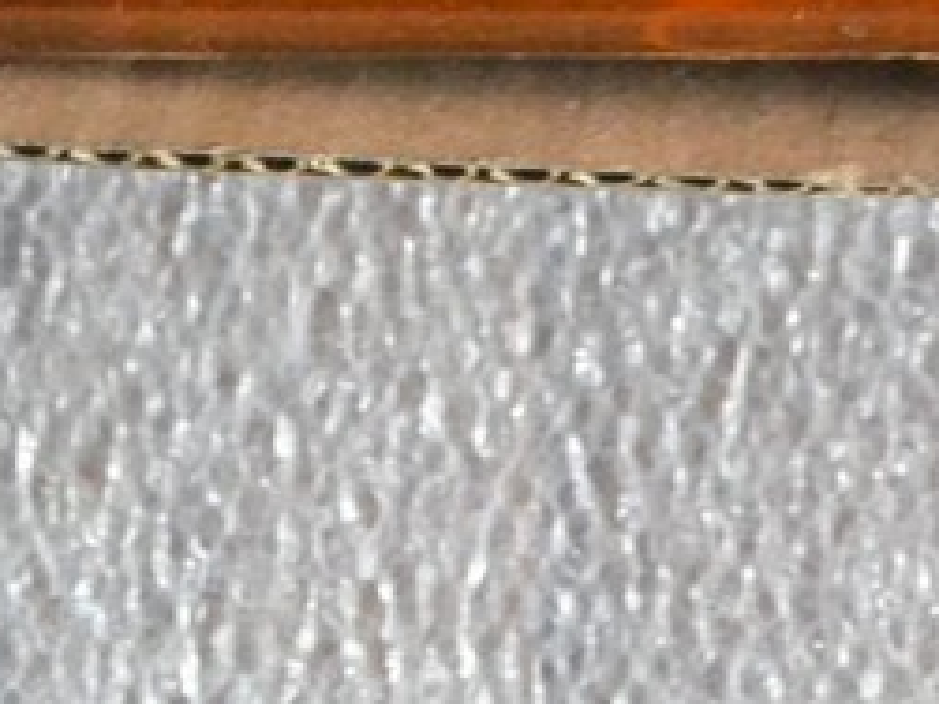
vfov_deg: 7.5
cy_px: -932
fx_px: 5043
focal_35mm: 186
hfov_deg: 10.4
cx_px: 1309
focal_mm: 24
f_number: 4
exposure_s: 1/50
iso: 3200
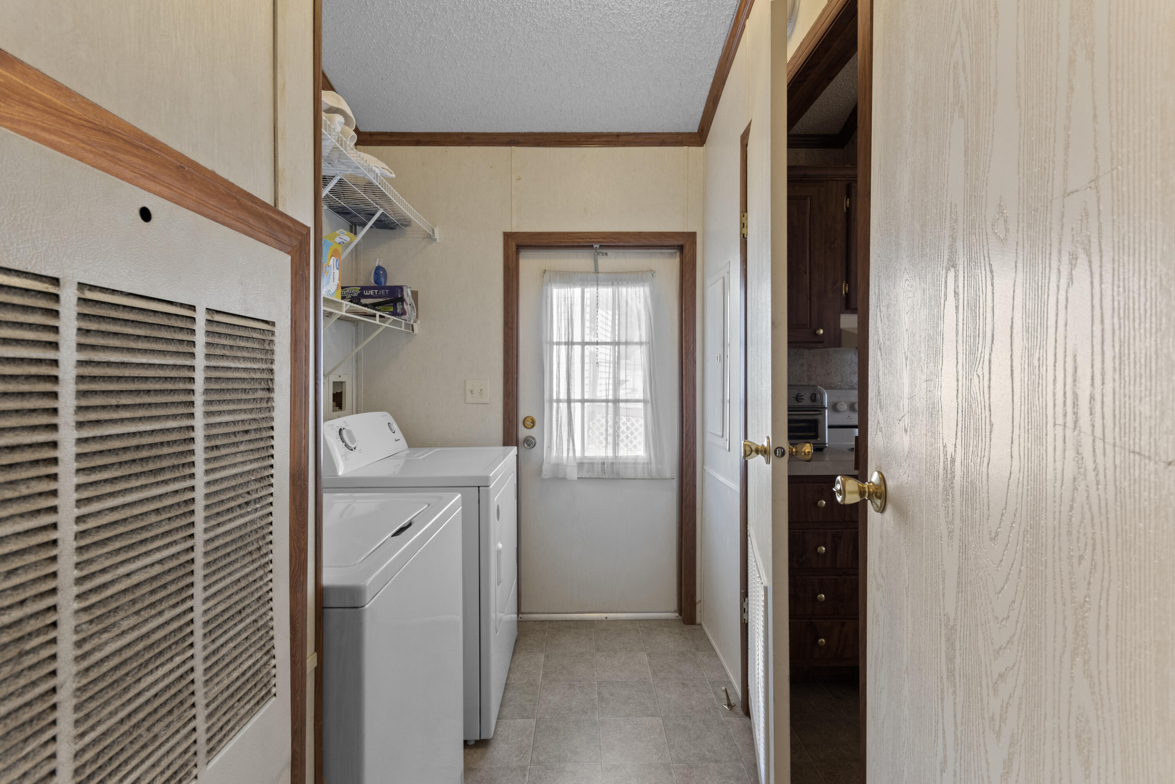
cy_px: 392
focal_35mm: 15
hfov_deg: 100.4
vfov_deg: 77.3
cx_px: 588
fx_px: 490
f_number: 8
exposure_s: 1/5
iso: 320
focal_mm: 10
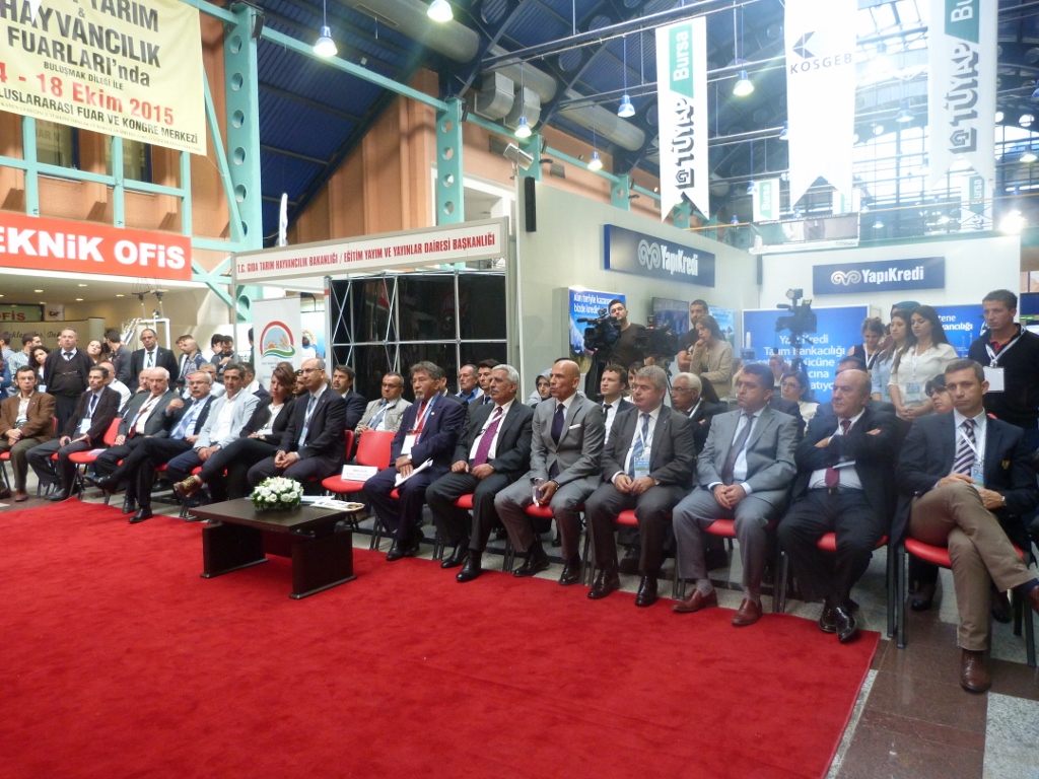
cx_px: 520
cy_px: 390
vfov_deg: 54.9
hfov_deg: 69.4
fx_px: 750
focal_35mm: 25
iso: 250
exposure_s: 1/60
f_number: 2.8
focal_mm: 4.5
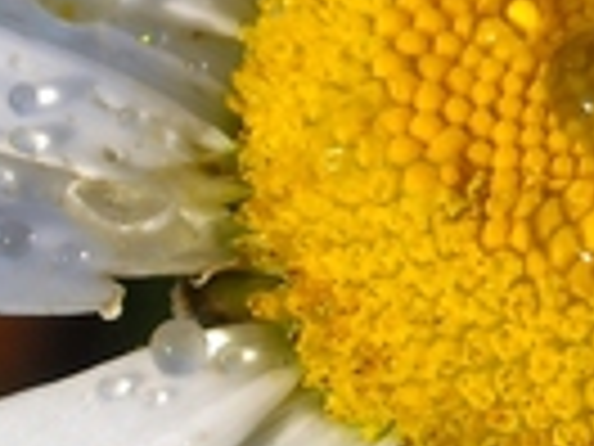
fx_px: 7499
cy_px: 155
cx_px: 616
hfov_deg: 4.5
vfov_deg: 3.4
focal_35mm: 437
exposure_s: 1/369
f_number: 4.7
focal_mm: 17.1
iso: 64
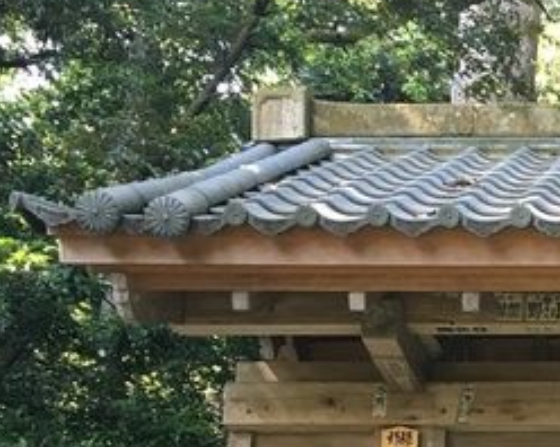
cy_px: 547
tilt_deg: +14.0
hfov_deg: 19.3
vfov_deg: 15.8
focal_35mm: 93
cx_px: 692
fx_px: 1540
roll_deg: +0.8
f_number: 2.2
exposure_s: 1/30
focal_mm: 4.15
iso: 32
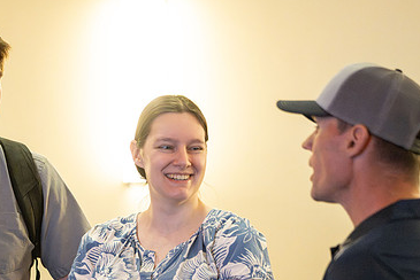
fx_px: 1354
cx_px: 144
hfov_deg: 17.6
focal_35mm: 116
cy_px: 220
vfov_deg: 11.8
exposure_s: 1/640
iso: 10000
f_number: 2.8
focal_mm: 73
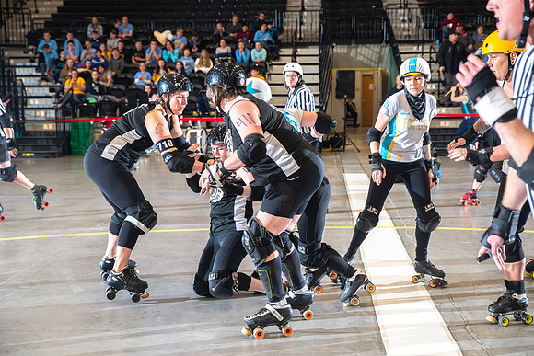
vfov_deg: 24.6
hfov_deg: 36.2
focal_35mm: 55
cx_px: 267
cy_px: 178
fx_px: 816
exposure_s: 1/160
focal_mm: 55
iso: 500
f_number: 5
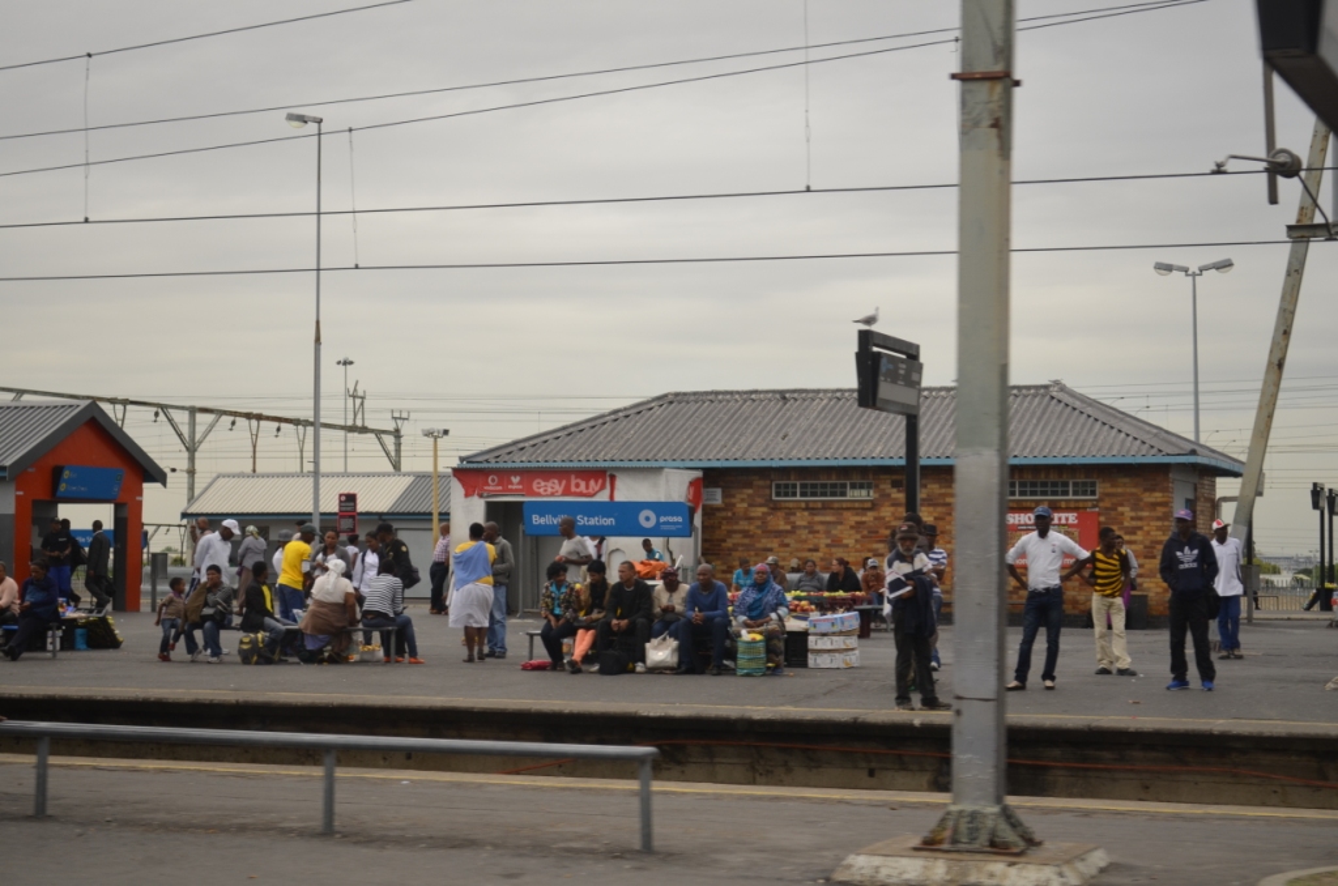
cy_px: 443
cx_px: 669
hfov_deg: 29.3
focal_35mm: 69
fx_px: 2559
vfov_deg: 19.6
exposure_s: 1/160
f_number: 6.3
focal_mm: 46
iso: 200
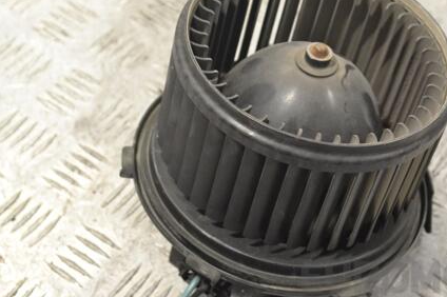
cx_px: 281
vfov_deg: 13.4
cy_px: 137
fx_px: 1265
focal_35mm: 102
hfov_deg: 20.0
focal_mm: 48
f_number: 7.1
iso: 3200
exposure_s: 1/200
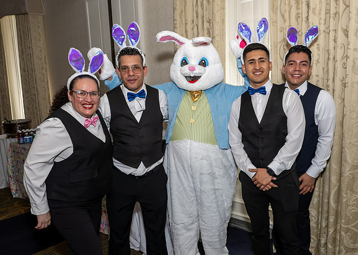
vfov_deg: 47.5
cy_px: 131
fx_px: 290
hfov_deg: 63.1
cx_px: 205
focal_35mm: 29
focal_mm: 17
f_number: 8
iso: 640
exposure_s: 1/250
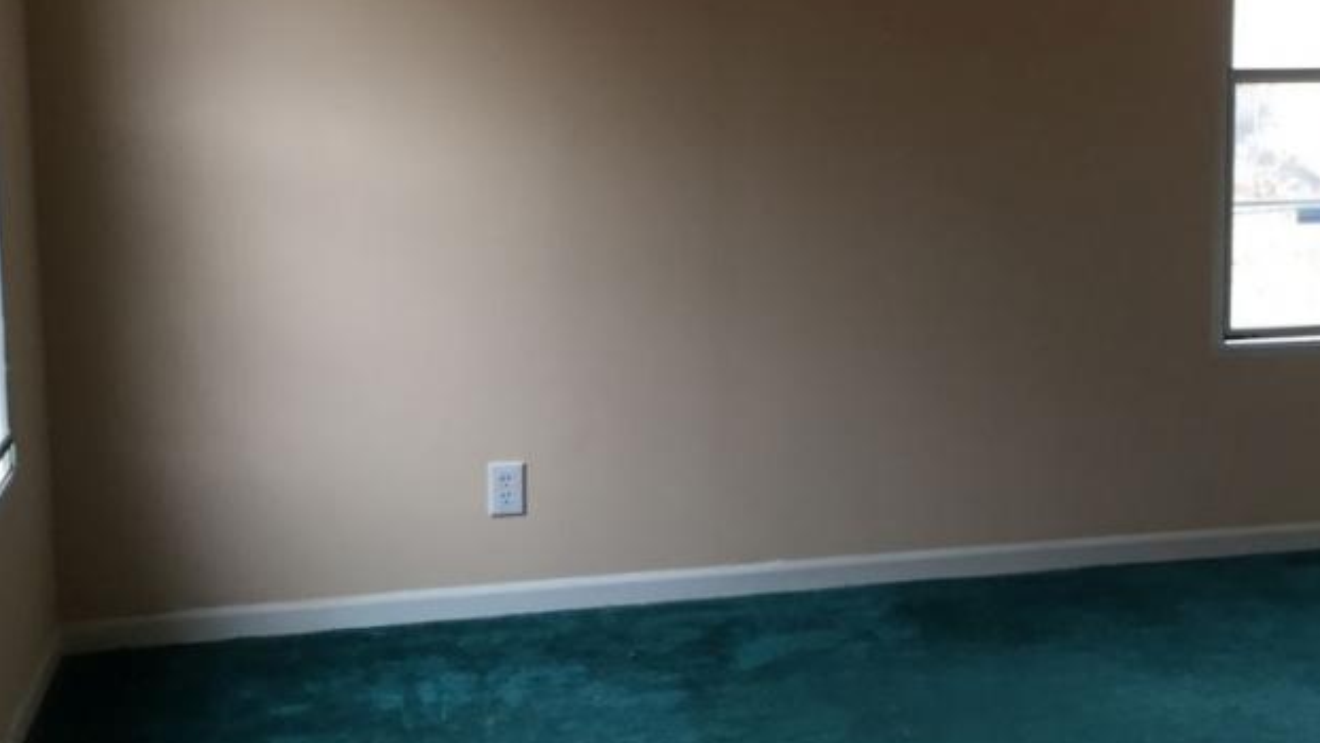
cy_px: 146
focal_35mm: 52
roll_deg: -0.3
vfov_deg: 22.7
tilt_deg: -7.3
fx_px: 1820
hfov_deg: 39.6
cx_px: 811
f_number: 2.2
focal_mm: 4.15
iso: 32
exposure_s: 1/30
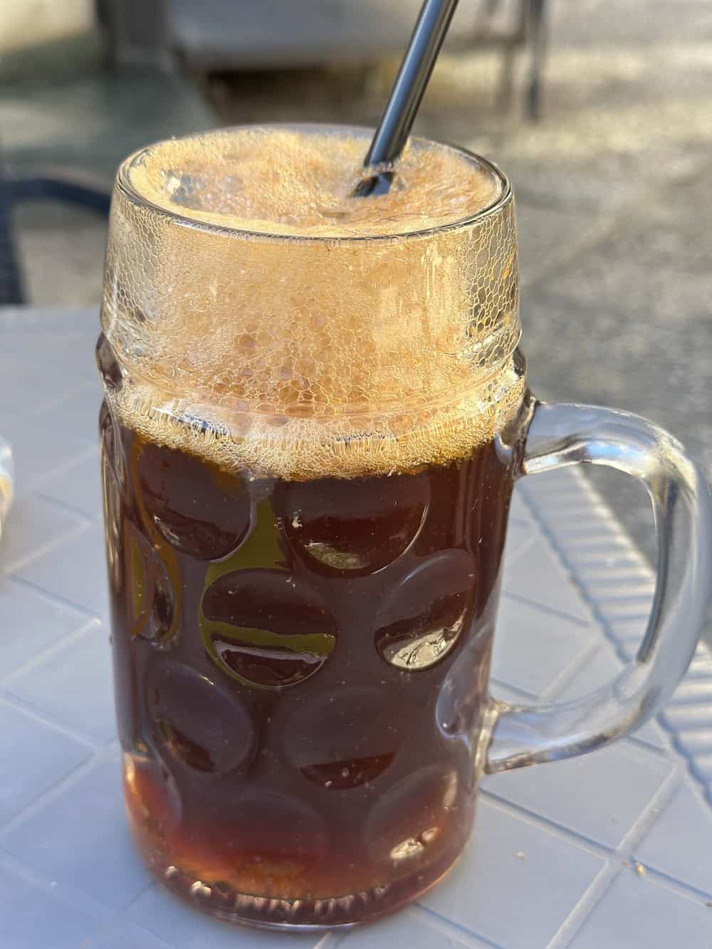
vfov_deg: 39.7
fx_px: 1316
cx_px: 356
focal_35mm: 48
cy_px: 474
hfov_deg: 30.3
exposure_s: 1/446
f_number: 1.8
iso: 80
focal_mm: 6.9
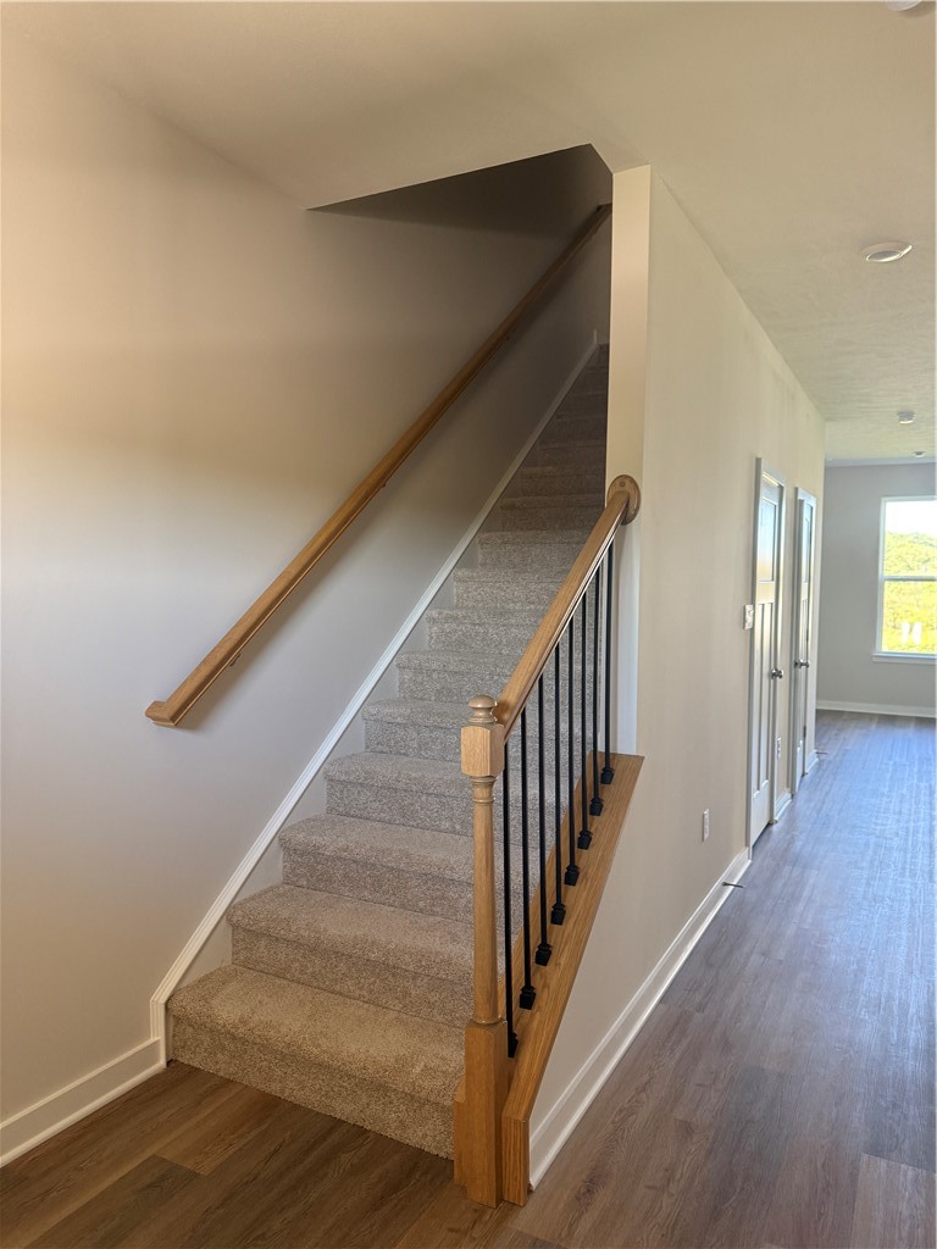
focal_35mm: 24
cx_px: 468
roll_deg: -0.8
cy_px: 624
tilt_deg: -3.3
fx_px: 866
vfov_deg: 71.6
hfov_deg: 56.8
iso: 200
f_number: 1.78
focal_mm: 6.76
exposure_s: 1/61
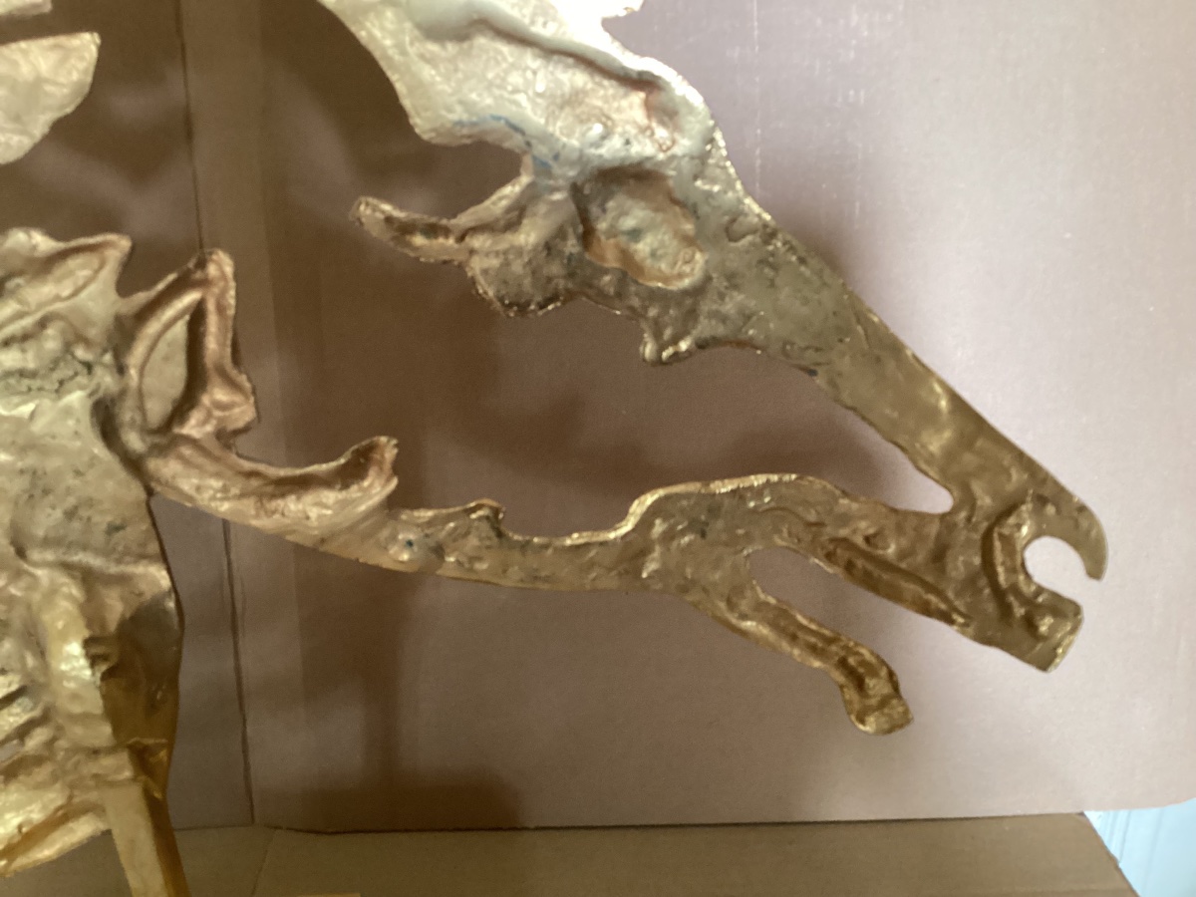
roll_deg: -2.4
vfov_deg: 45.4
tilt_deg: -23.8
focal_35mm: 31
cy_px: 448
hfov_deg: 58.4
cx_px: 598
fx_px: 1071
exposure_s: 1/25
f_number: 2.4
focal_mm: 3.3
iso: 400
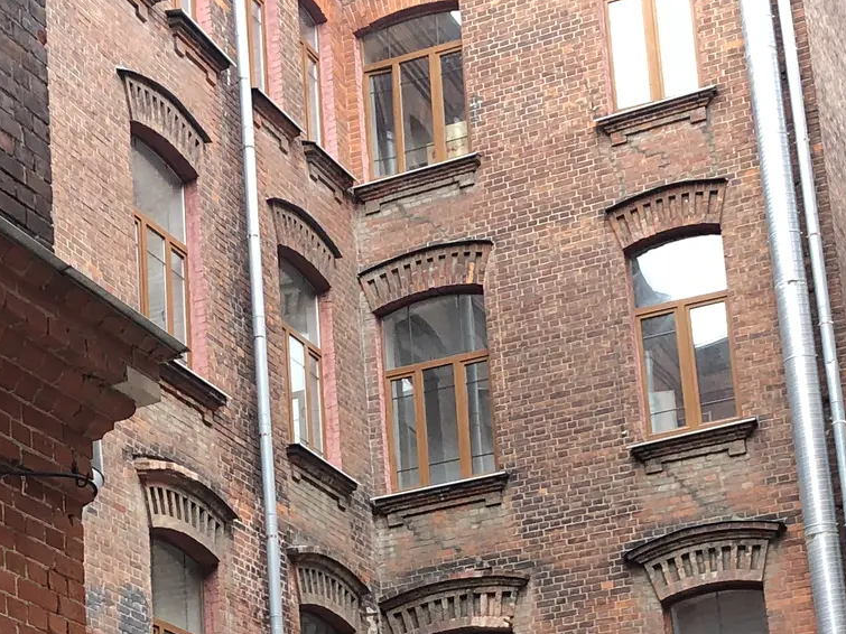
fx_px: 2175
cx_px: 329
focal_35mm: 89
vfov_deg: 16.3
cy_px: 631
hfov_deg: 22.0
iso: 25
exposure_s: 1/50
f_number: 1.8
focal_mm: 4
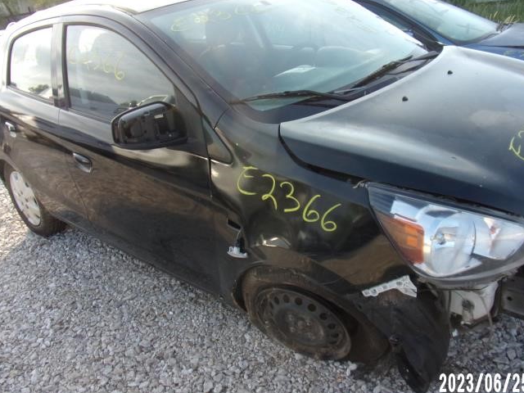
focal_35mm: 30
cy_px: 192
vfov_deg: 46.8
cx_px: 298
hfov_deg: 59.7
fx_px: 454
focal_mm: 4.3
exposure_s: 1/250
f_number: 3.3
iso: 80
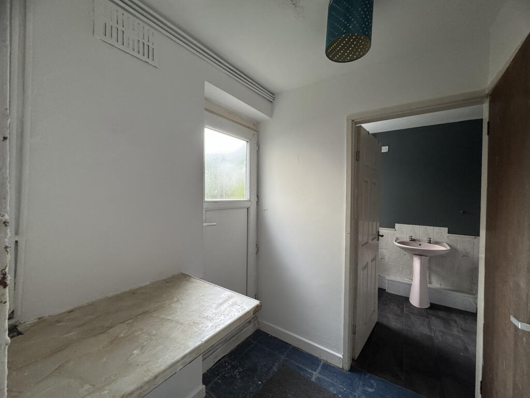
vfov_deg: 85.7
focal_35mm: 14
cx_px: 265
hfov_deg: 102.1
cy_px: 199
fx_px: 214
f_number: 2.2
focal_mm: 2.22
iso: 320
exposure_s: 1/81
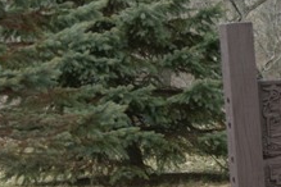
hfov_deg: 10.1
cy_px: 121
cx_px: 396
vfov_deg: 7.0
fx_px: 1541
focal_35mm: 197
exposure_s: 1/80
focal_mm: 45
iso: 100
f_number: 5.6
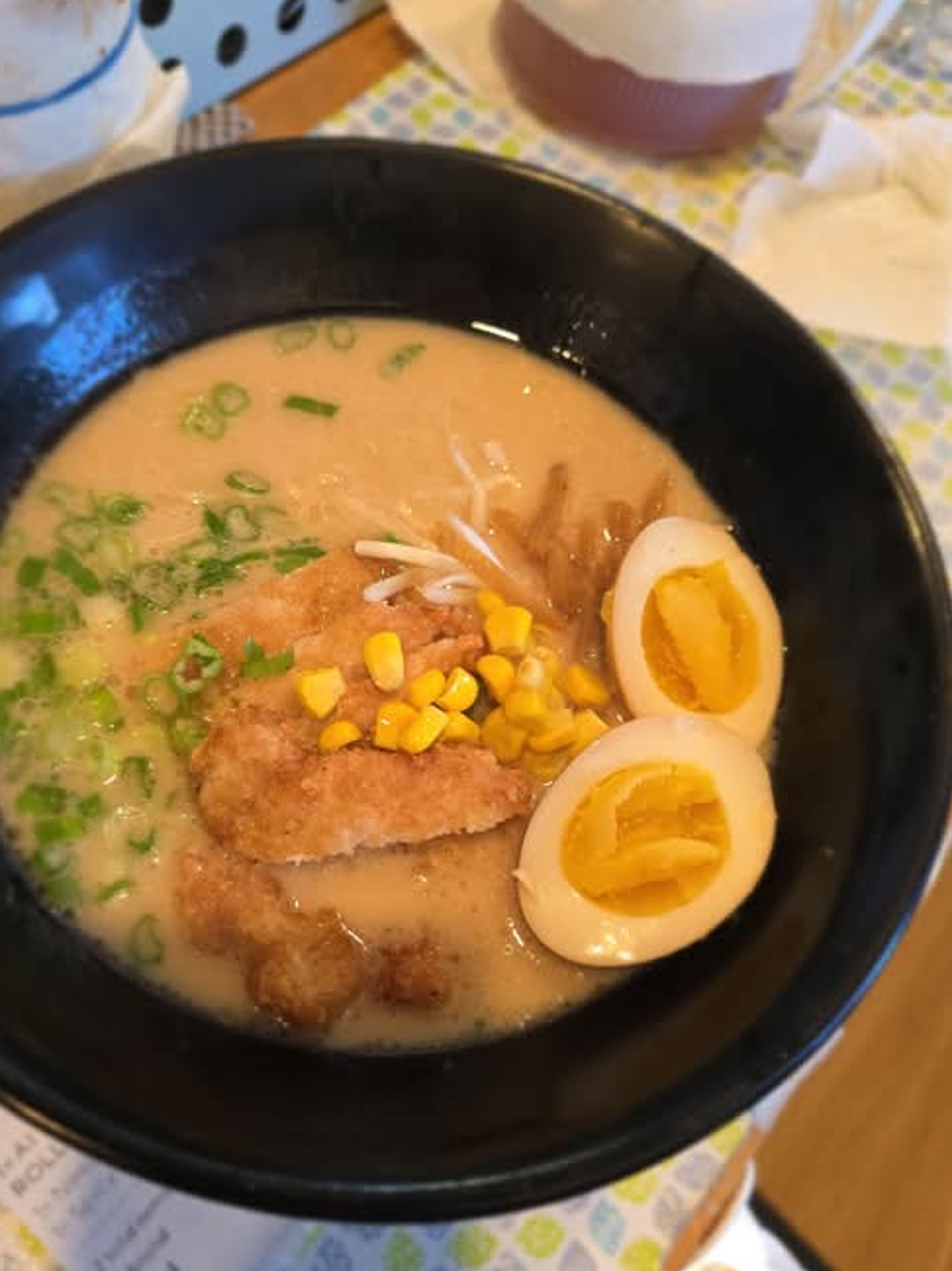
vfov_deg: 67.3
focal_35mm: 26
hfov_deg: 52.9
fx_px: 954
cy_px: 659
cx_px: 417
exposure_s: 1/30
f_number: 1.7
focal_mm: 6.3
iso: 320
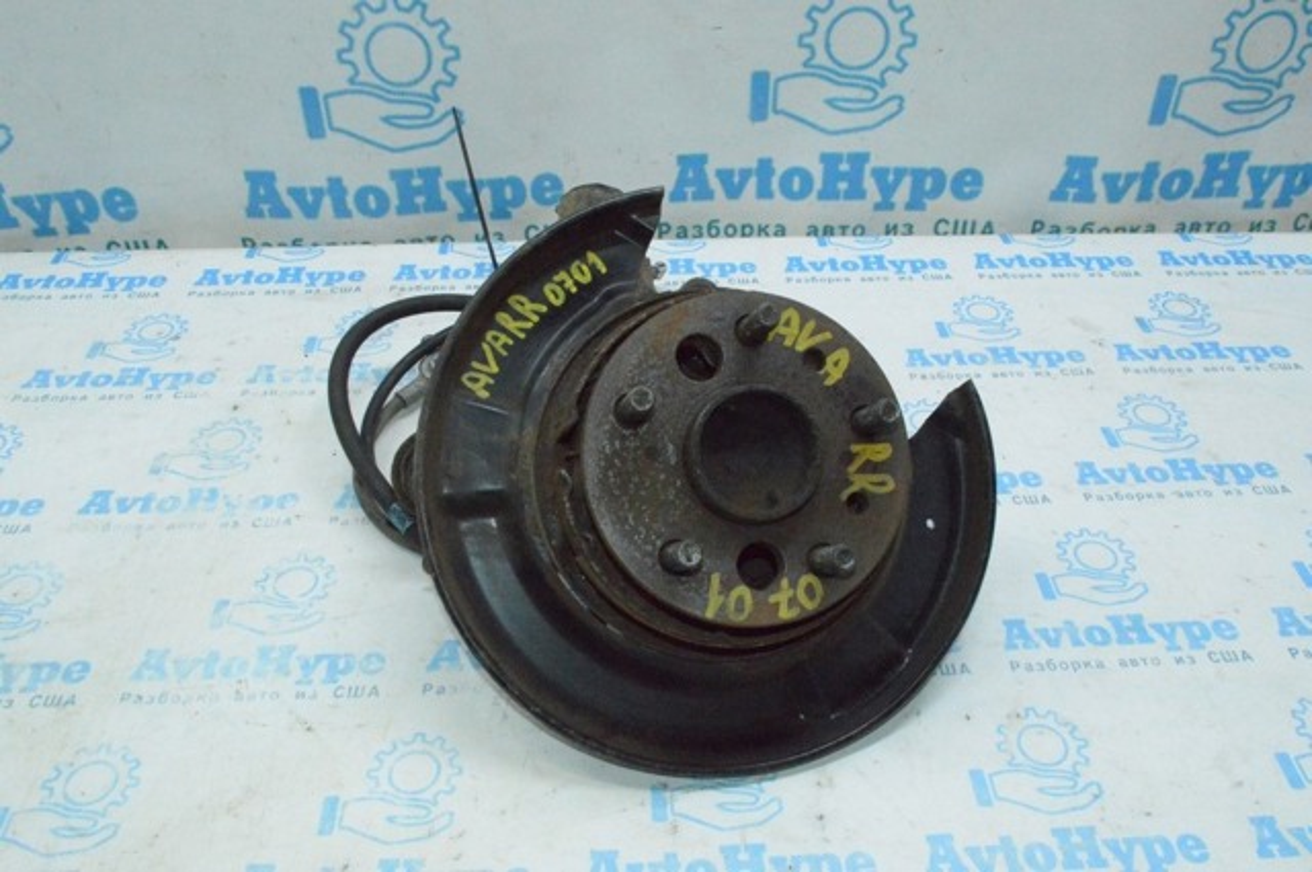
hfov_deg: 59.6
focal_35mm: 32
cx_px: 656
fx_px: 1147
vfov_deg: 41.6
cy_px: 436
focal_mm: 21
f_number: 16
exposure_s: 1/200
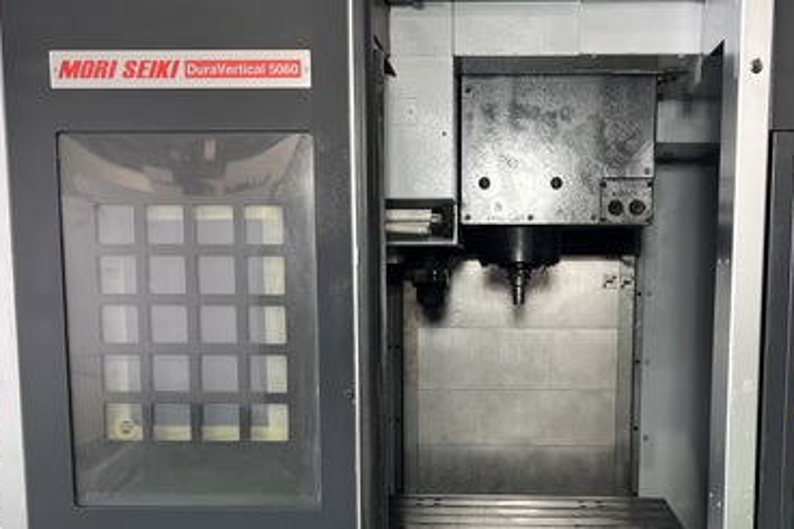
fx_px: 1036
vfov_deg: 28.2
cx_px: 468
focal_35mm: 47
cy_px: 397
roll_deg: -0.7
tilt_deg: -7.4
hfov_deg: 41.8
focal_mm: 5.1
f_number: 1.6
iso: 80
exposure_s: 1/120
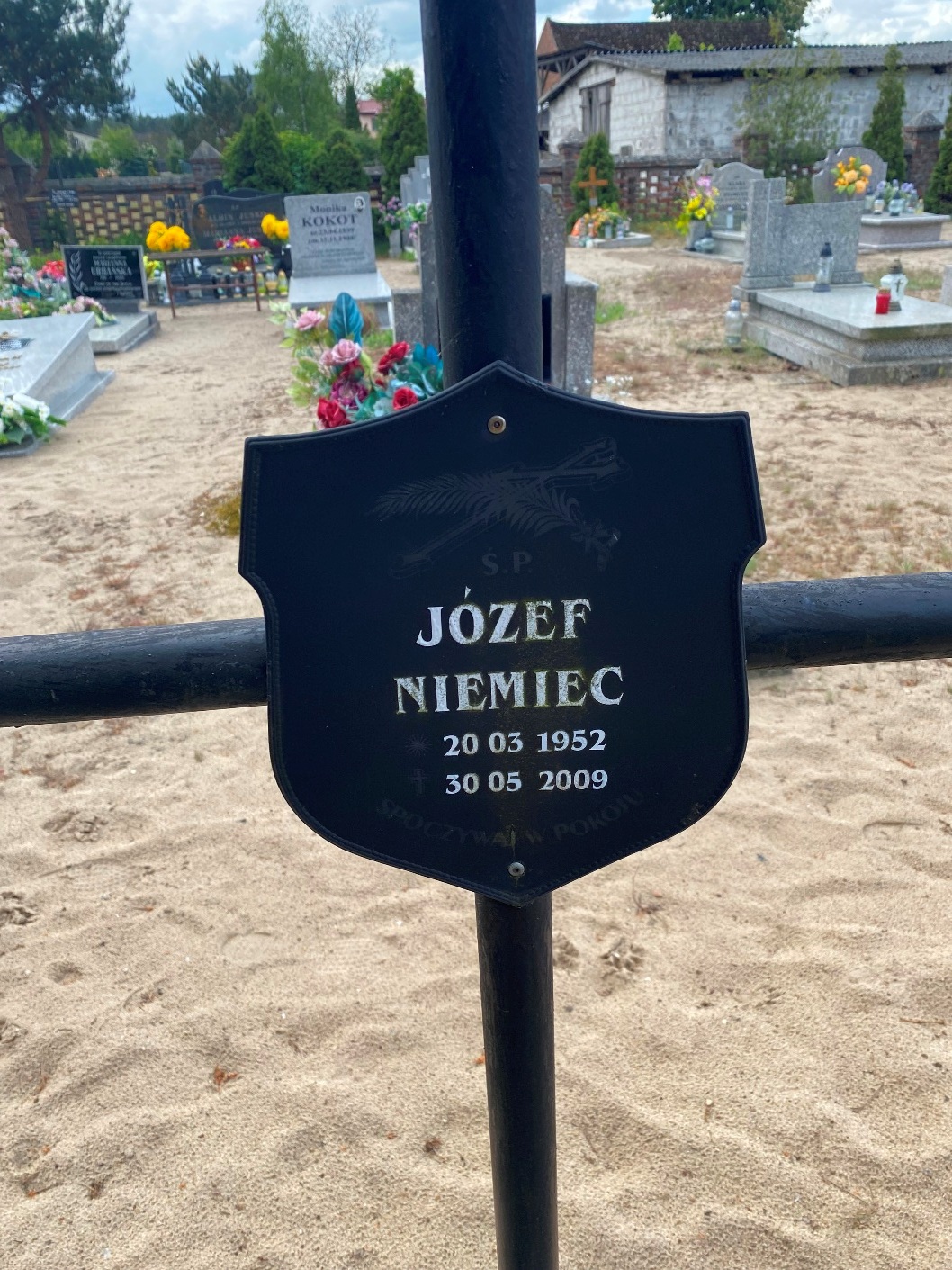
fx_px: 954
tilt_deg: -25.7
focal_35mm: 26
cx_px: 476
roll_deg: +3.5
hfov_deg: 53.1
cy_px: 635
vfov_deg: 67.3
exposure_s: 1/738
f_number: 1.8
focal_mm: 4.25
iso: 32
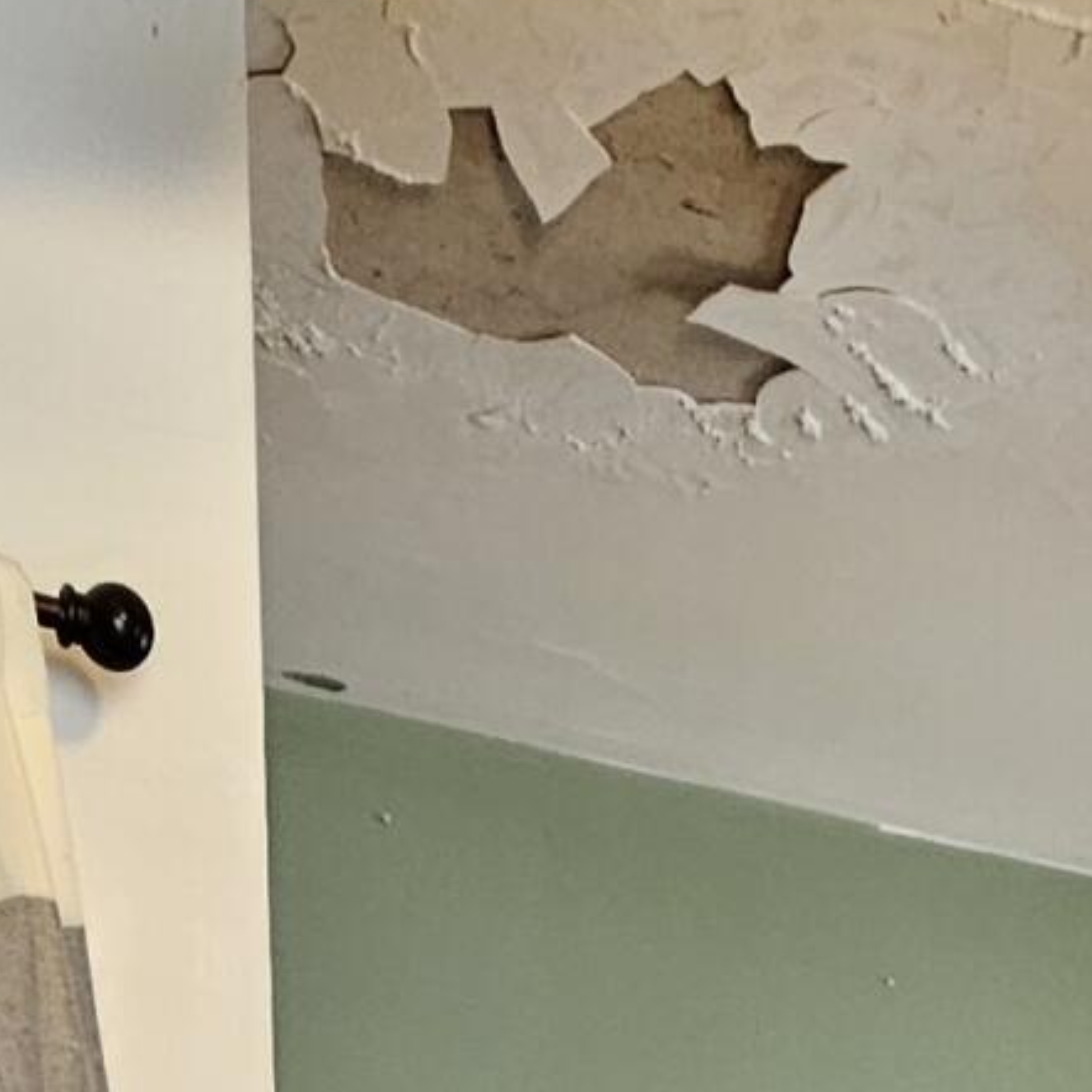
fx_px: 2784
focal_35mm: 78
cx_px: 845
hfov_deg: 22.0
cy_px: 2629
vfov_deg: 14.5
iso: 125
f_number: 2.2
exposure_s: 1/60
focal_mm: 2.2
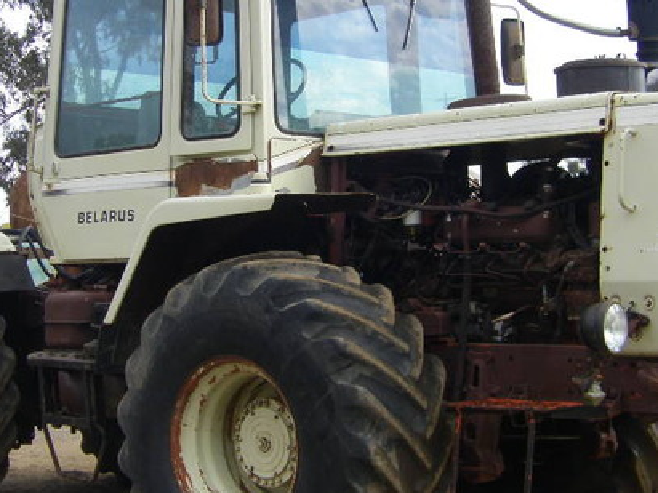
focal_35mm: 74
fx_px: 1406
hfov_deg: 26.3
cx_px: 323
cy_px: 263
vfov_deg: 19.9
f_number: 3.5
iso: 64
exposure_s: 1/250
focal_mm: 6.3
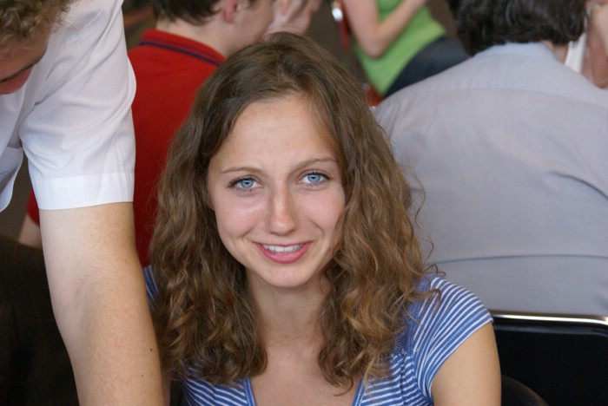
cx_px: 304
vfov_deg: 13.1
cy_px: 203
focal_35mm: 105
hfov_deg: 19.4
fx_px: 1775
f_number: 5.6
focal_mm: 70
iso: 800
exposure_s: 1/60
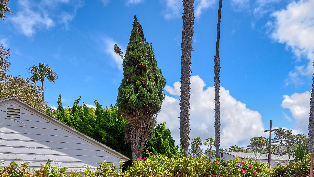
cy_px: 149
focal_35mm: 42
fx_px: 350
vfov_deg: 27.6
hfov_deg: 48.3
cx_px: 174
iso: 100
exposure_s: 1/500
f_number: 5.6
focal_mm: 16
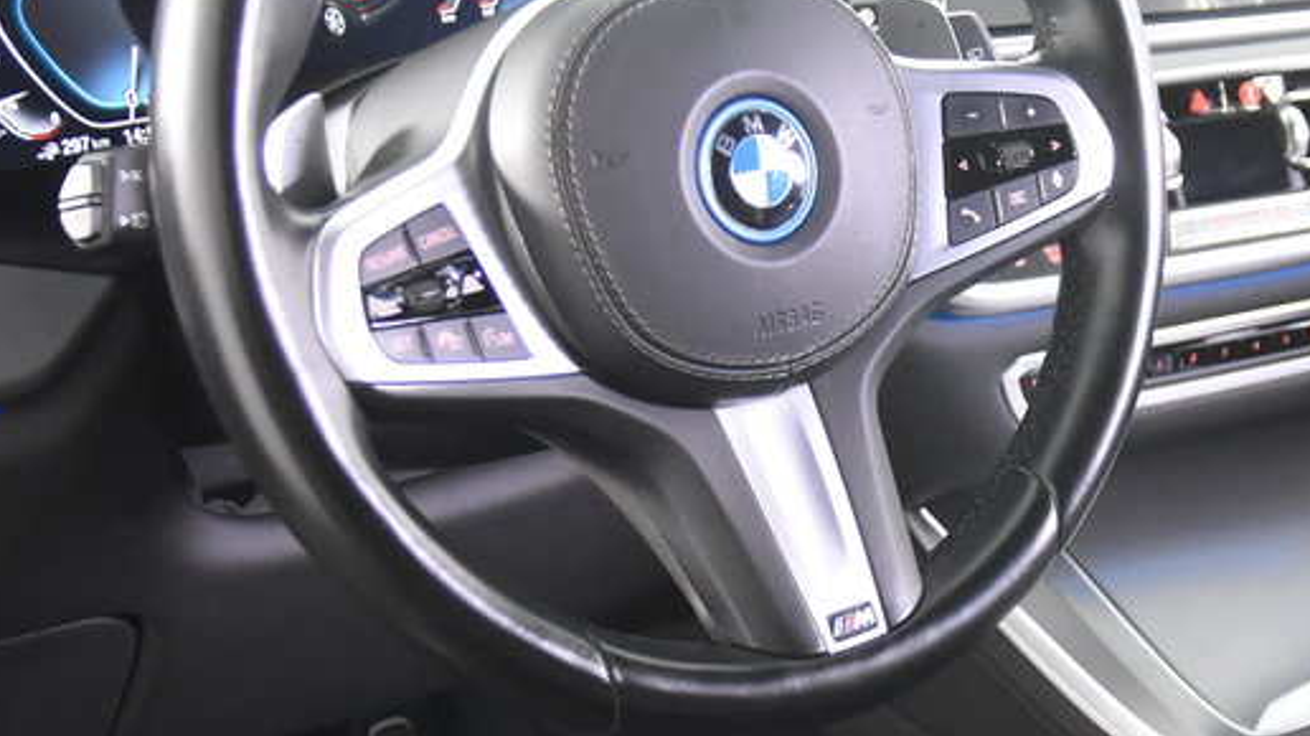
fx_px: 2303
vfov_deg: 18.1
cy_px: 501
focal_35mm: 66
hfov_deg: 31.3
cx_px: 955
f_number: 2.8
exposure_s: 1/25
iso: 2800
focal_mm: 17
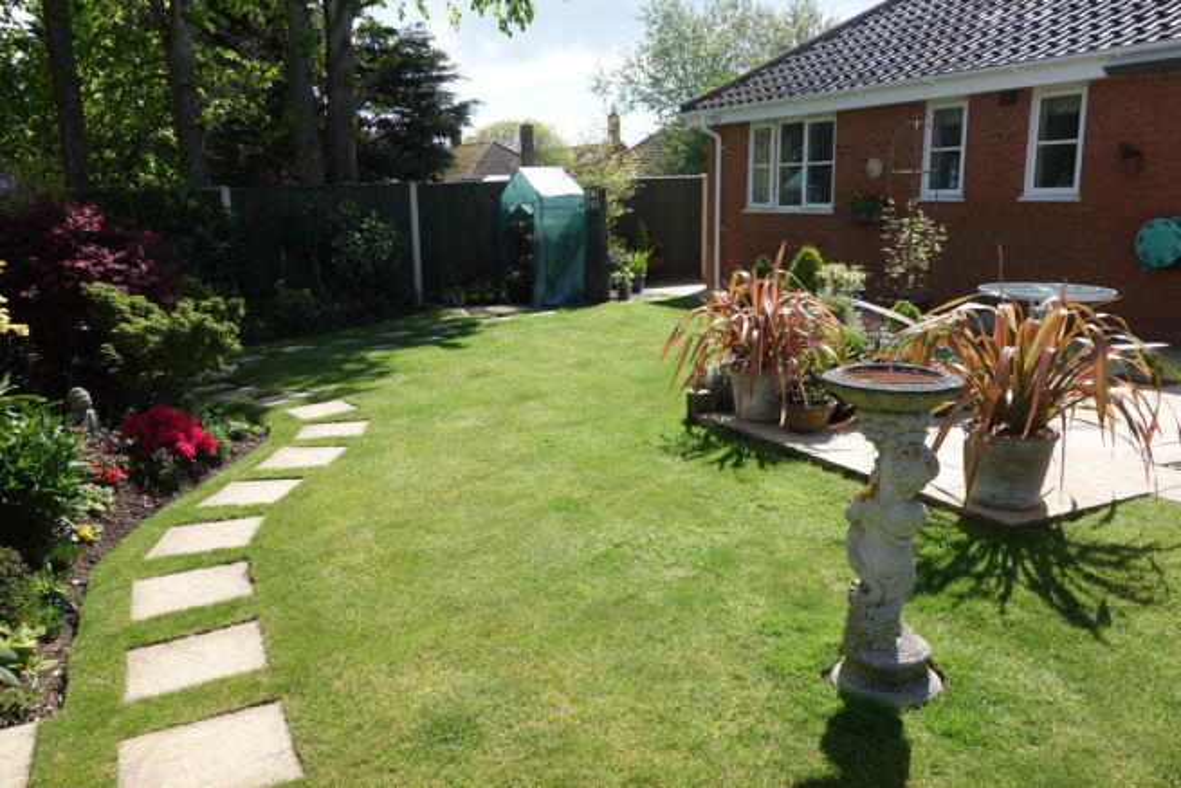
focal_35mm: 28
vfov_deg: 46.4
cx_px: 590
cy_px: 394
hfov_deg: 65.5
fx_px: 919
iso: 125
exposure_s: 1/320
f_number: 5.6
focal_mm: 10.4
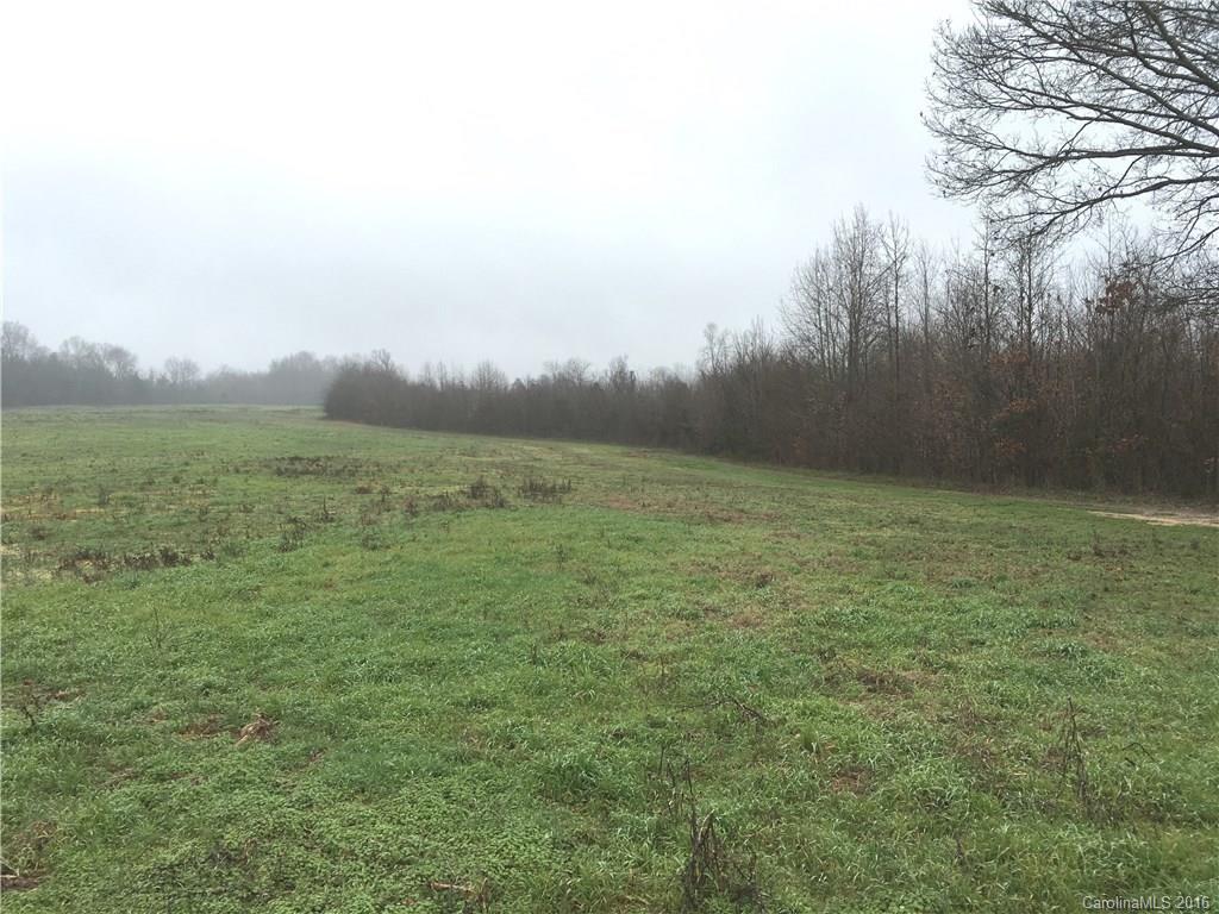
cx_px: 610
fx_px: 1021
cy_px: 457
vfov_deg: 48.2
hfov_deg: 61.7
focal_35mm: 29
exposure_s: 1/444
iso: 25
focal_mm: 4.15
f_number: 2.2
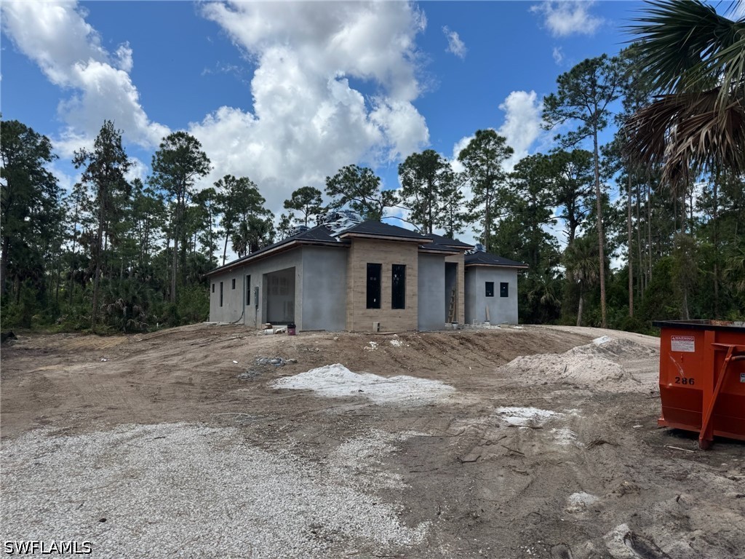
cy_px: 280
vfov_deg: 56.8
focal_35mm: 24
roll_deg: -0.3
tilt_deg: +8.0
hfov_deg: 71.6
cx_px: 372
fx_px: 517
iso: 80
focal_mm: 6.76
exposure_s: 1/4049
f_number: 1.78
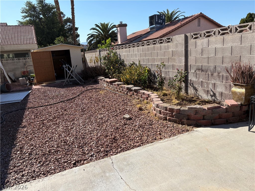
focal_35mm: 26
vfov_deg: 53.1
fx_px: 192
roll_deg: +3.9
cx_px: 128
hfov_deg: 67.3
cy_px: 96
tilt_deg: -12.2
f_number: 1.6
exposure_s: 1/3448
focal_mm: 5.96
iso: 50
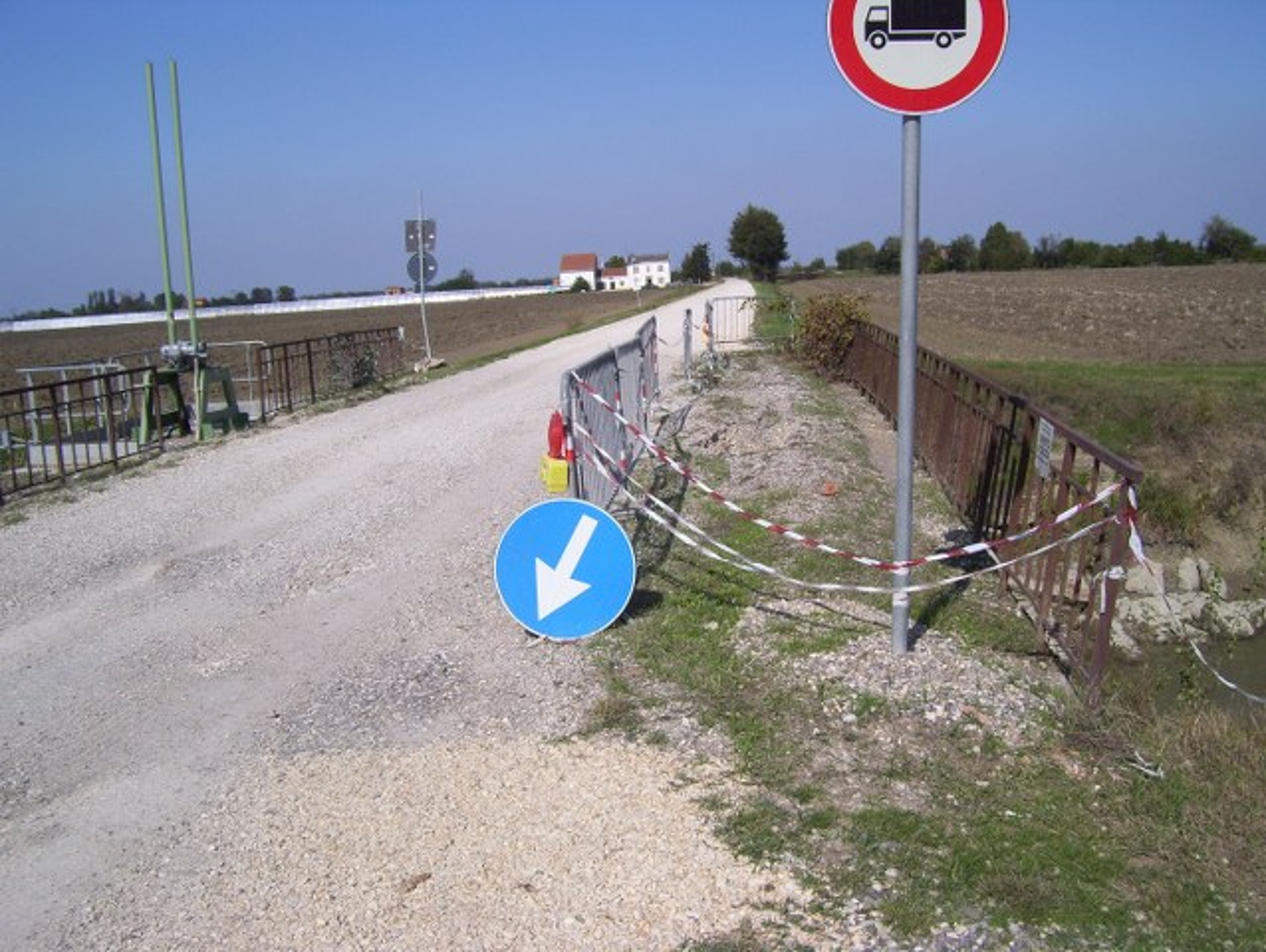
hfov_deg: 51.3
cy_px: 476
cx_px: 633
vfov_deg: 39.7
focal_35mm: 36
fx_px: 1318
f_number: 4.8
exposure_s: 1/1250
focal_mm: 6
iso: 80
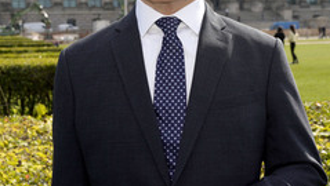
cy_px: 15
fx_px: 639
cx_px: 187
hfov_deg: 28.9
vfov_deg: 16.4
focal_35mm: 73
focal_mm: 37
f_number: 6.3
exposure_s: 1/400
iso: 100
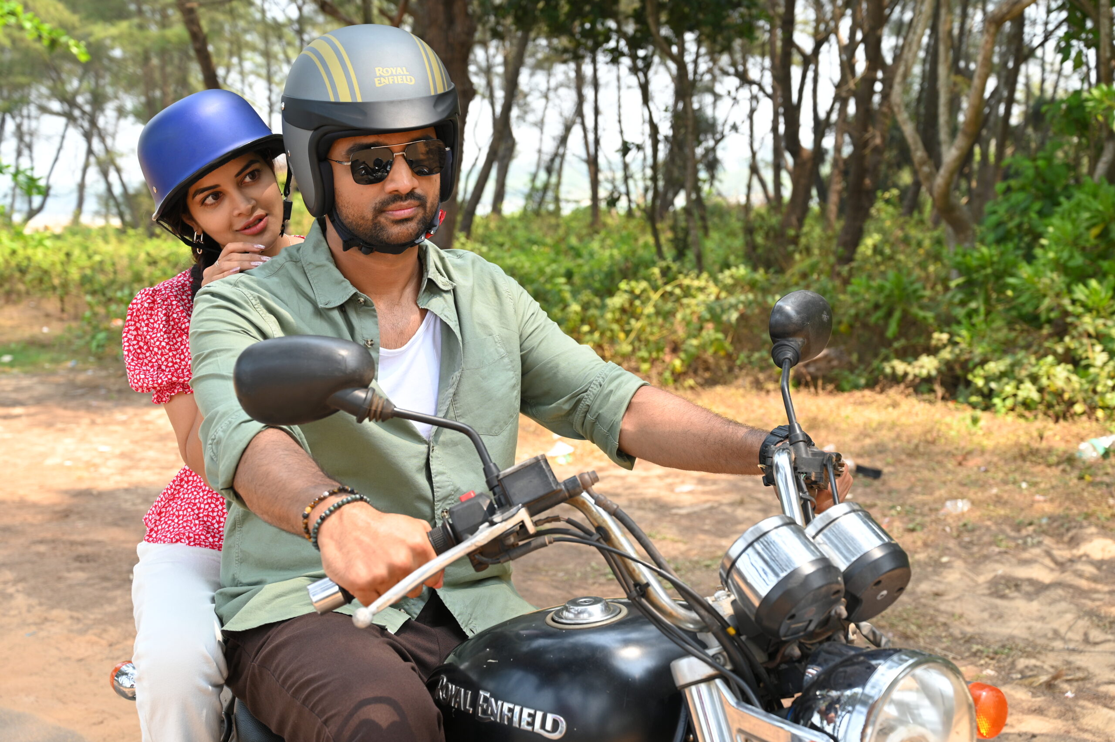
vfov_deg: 27.5
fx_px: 1517
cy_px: 371
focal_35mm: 49
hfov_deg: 40.4
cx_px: 558
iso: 250
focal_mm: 49
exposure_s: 1/200
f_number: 5.6
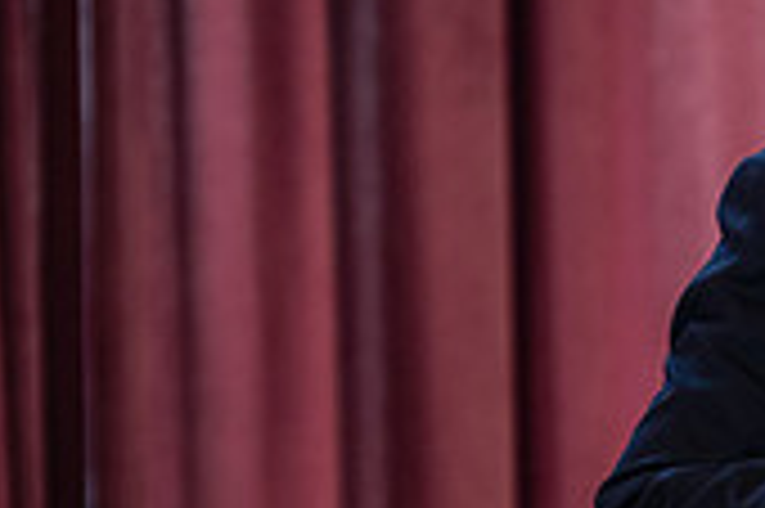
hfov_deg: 3.9
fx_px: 11251
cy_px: 452
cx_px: 1080
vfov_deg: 2.6
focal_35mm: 530
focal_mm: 155
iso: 1250
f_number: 3.2
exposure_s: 1/200
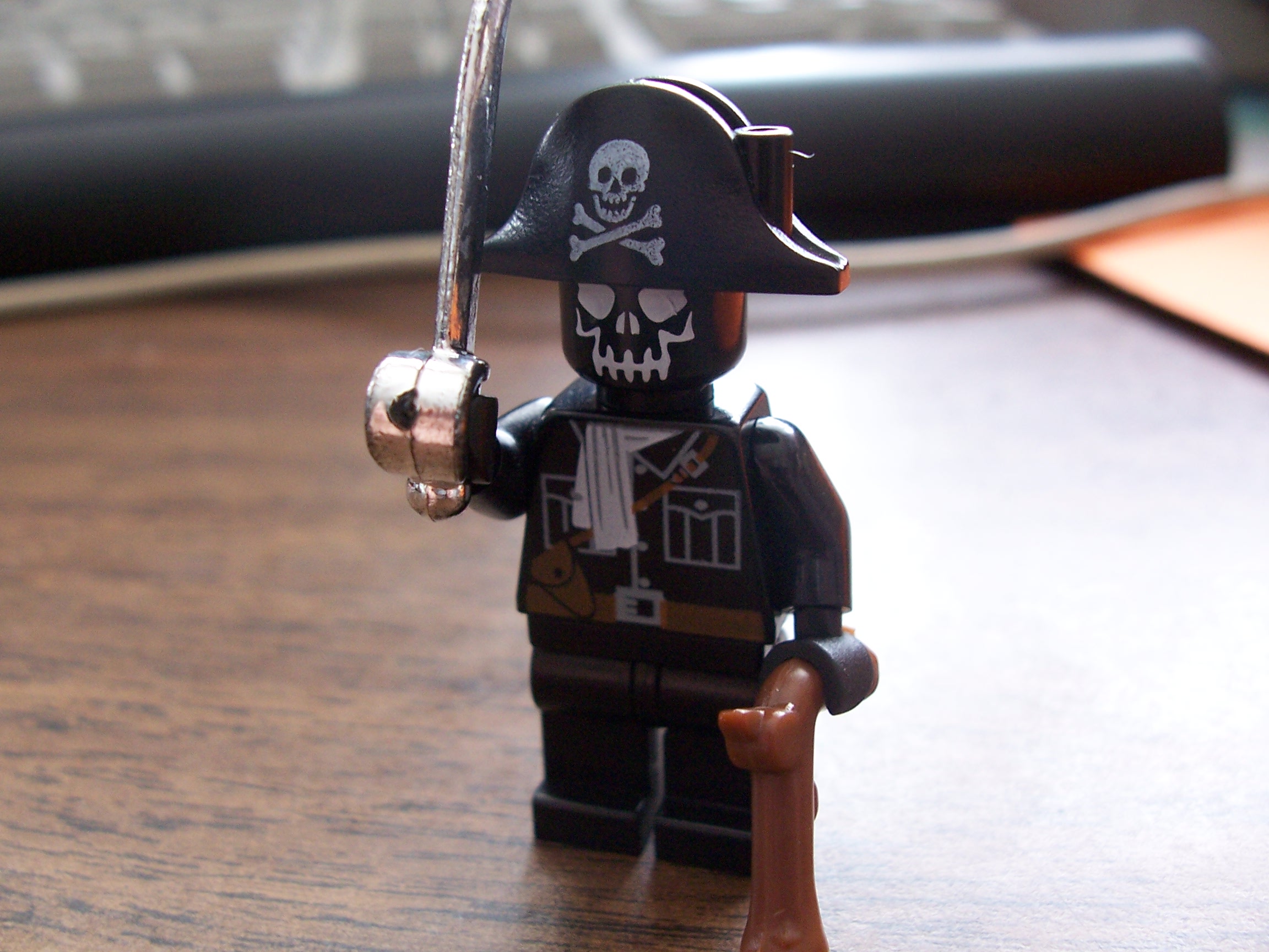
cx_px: 634
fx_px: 1283
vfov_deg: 40.7
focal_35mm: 35
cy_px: 476
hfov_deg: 52.6
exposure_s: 1/30
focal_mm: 6
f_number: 2.8
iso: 140
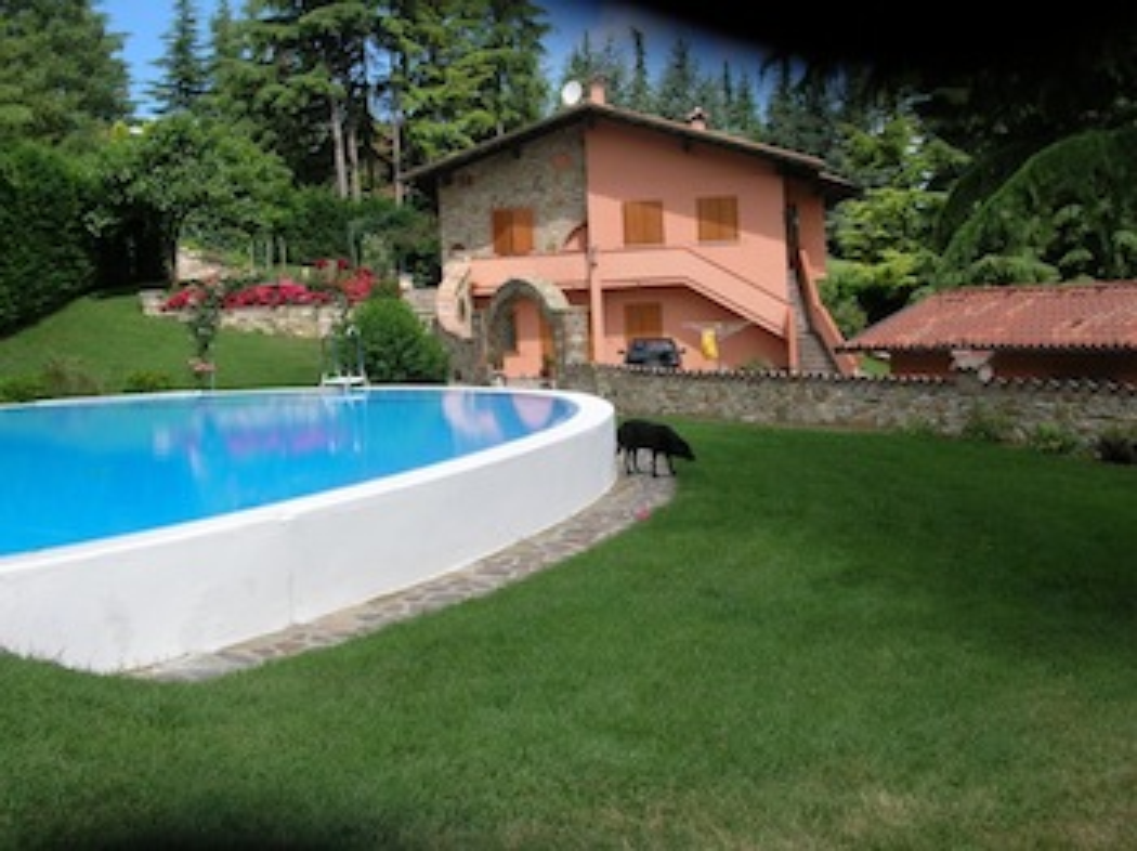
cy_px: 426
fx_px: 1182
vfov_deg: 39.6
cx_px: 568
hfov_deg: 51.4
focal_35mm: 36
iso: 50
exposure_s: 1/504
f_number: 3.7
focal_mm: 6
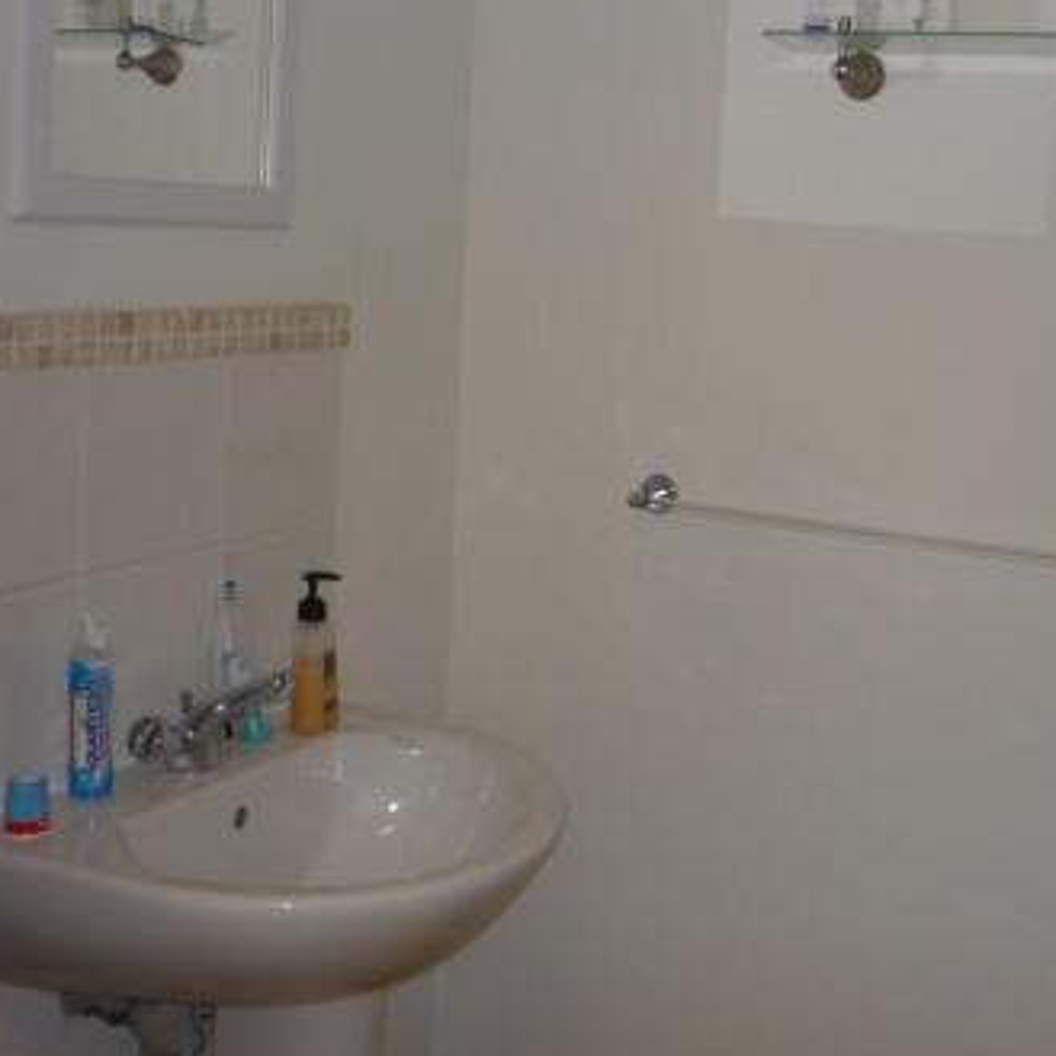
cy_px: 384
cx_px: 692
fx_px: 1622
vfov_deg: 35.8
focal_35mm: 47
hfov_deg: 35.8
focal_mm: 5.2
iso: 100
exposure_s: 1/30
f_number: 3.3
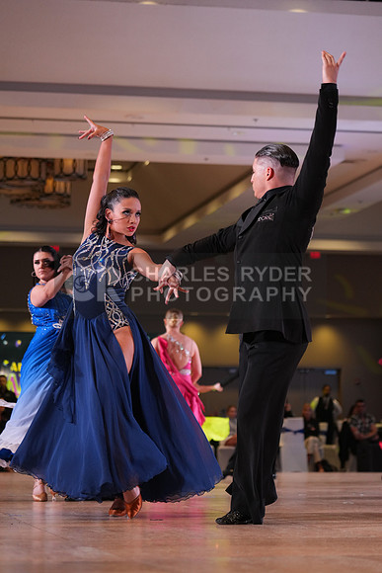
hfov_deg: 13.0
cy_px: 286
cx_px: 191
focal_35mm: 105
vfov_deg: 19.5
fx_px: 1670
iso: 2000
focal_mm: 105
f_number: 4
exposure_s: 1/320
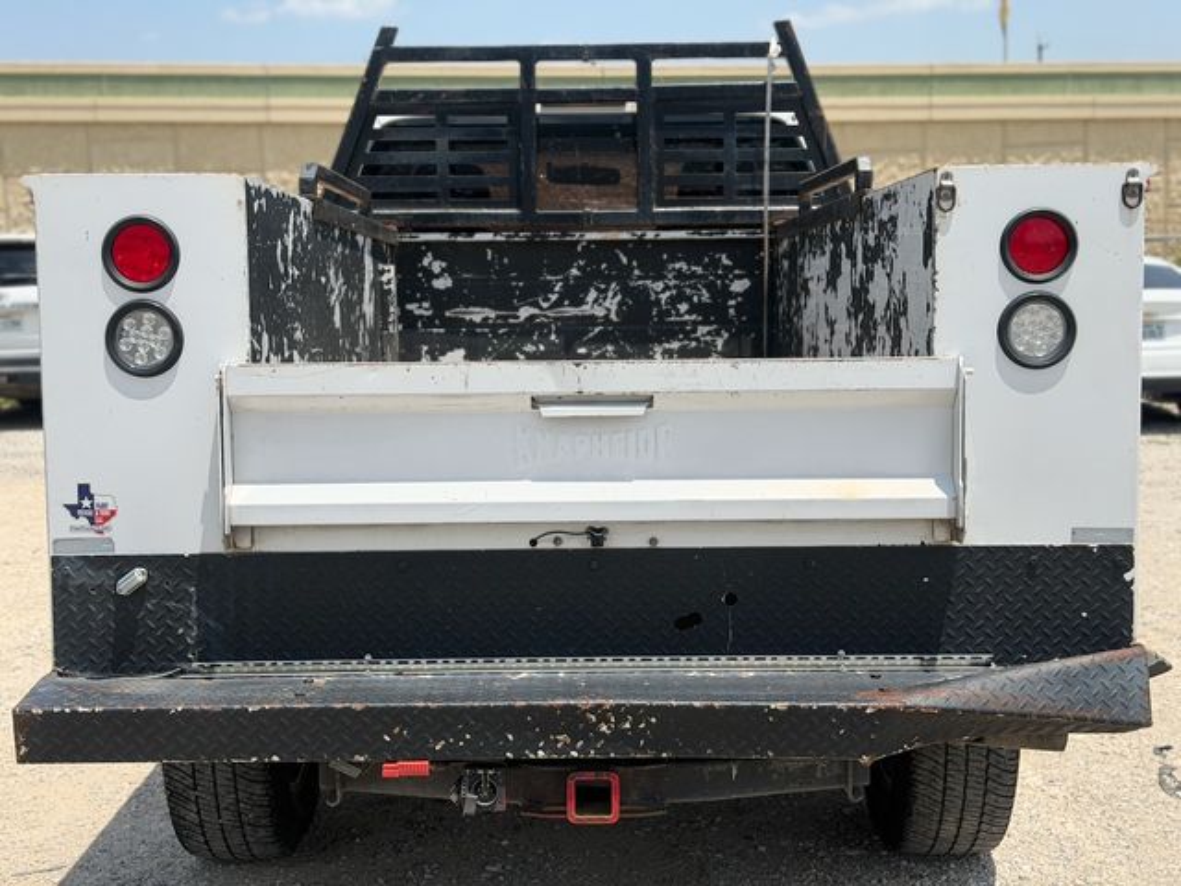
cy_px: 443
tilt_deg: -9.0
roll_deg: +2.1
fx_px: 1638
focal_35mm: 48
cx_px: 590
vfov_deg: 30.3
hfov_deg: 39.7
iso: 64
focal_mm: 6.76
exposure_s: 1/6024
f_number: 1.78
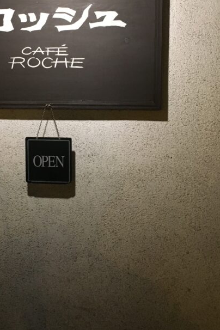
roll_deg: +0.5
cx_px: 50
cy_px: 103
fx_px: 467
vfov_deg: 38.3
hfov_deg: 26.1
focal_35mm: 51
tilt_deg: -3.6
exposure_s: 1/30
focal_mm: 4.15
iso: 200
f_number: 2.2
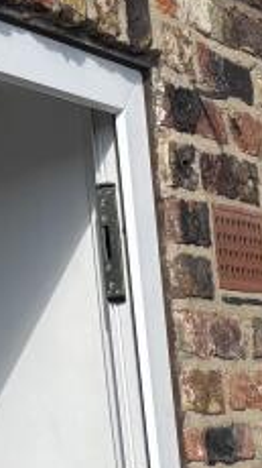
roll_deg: +2.4
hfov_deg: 8.9
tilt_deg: -10.7
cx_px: 573
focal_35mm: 126
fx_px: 1560
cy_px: 655
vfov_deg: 15.9
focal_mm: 5.96
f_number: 1.6
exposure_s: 1/2933
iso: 50
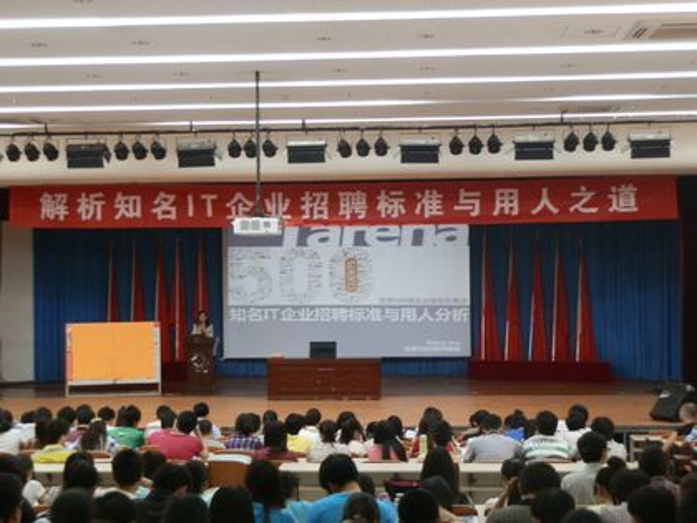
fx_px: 1067
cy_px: 262
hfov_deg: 36.2
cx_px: 348
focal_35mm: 53
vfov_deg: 27.5
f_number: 3.6
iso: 320
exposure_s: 1/8
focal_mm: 9.58
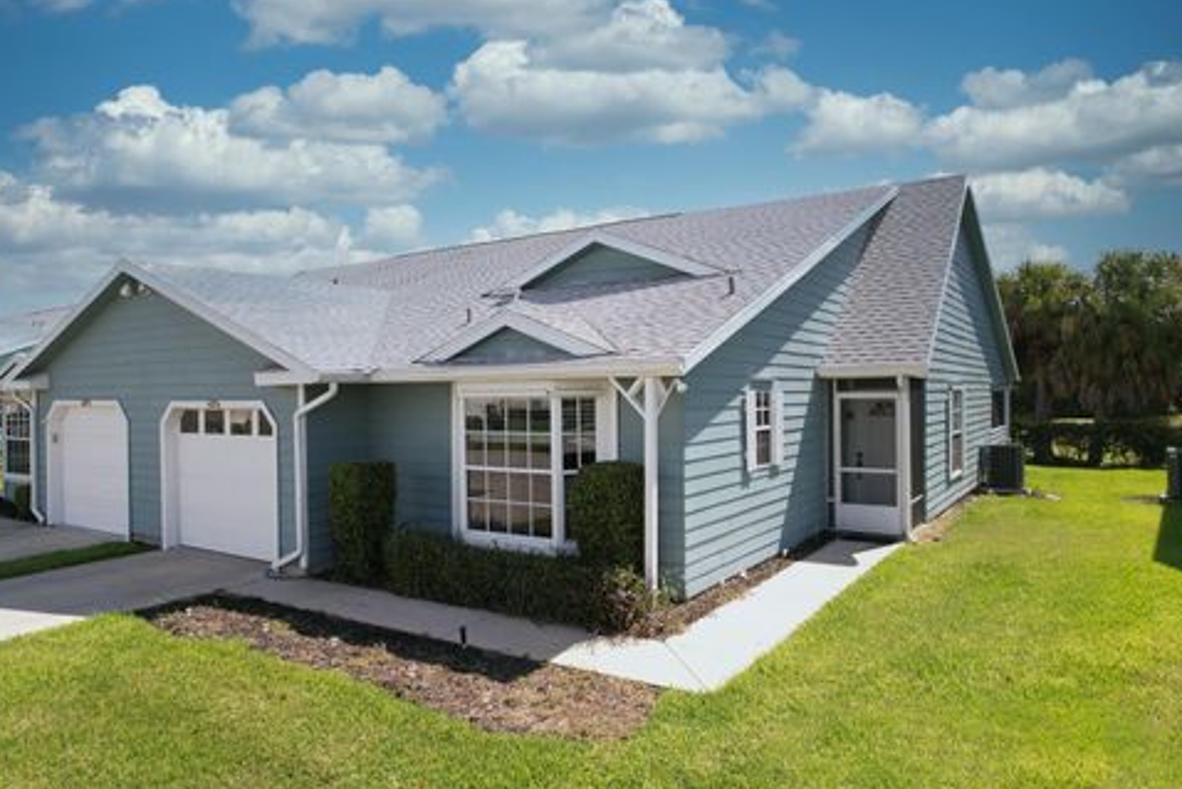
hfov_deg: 76.1
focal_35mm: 23
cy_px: 399
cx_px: 591
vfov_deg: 55.1
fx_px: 755
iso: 100
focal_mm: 8.4
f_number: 2.8
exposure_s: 1/60
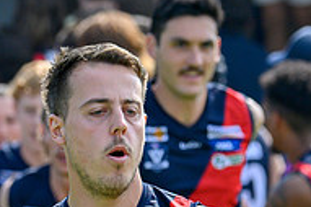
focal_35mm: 698
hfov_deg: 3.0
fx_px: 6025
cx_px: 164
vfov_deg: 2.0
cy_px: 296
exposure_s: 1/2000
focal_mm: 125
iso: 400
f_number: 4
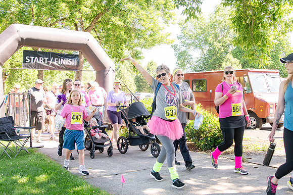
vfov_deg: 36.8
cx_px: 146
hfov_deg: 53.2
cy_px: 98
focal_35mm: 36
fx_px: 293
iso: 500
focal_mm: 24
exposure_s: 1/400
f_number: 3.5
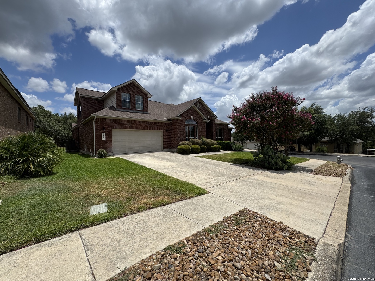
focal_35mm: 14
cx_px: 188
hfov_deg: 102.1
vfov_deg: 85.7
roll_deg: +1.3
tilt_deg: -0.4
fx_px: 152
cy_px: 140
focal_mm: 2.22
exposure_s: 1/3546
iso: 50
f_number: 2.2
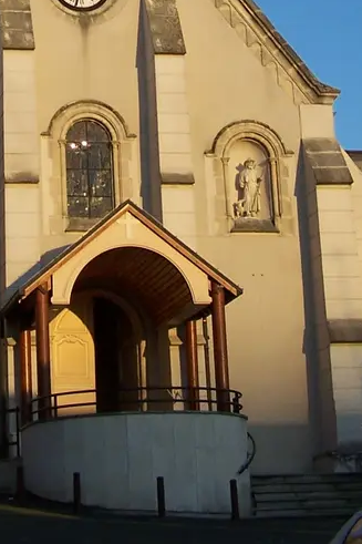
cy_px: -2
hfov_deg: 13.2
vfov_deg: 19.3
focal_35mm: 103
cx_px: 58
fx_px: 1555
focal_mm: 6.3
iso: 80
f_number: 2.8
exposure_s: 1/1000
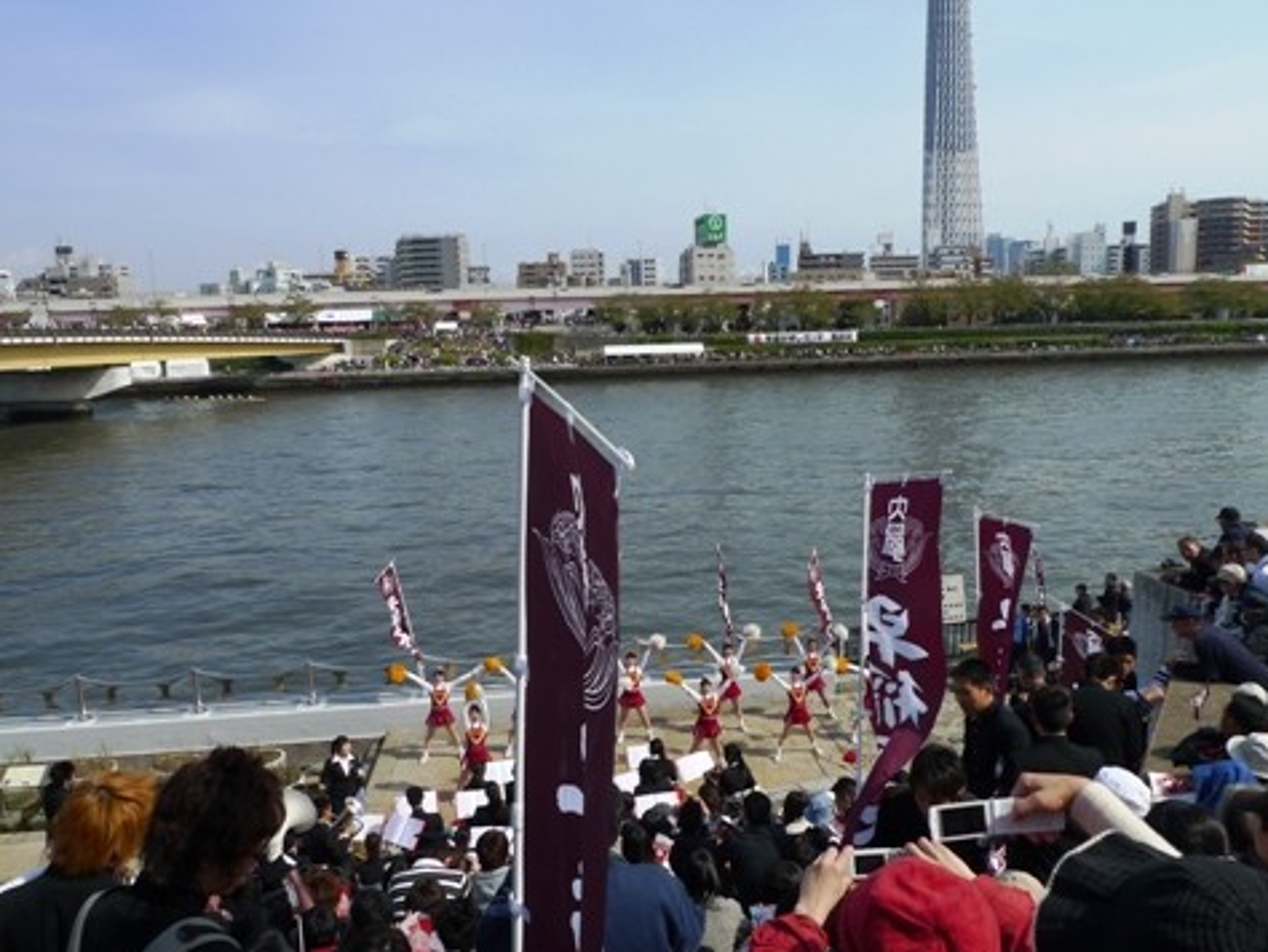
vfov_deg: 51.4
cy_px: 500
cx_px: 686
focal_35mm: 27
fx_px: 990
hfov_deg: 65.2
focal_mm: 5.1
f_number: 4.5
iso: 80
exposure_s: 1/800
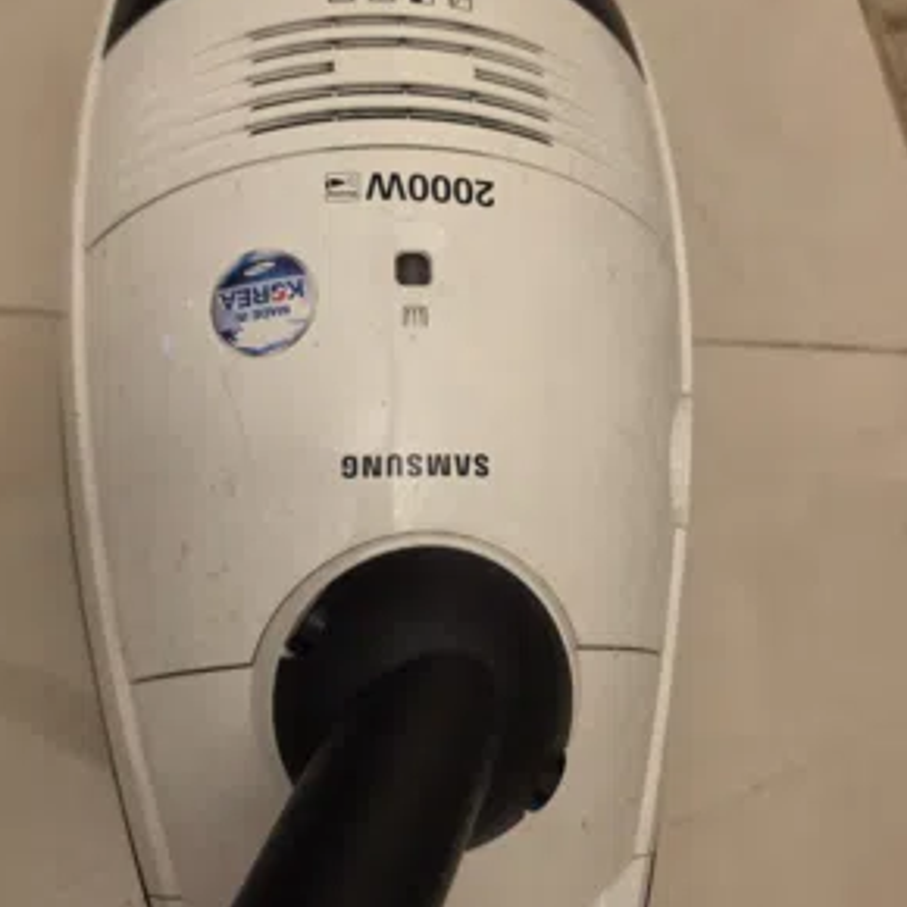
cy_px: 385
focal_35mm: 28
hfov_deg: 57.3
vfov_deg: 57.0
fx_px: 830
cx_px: 450
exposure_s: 1/100
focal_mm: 6.5
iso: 320
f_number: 1.4
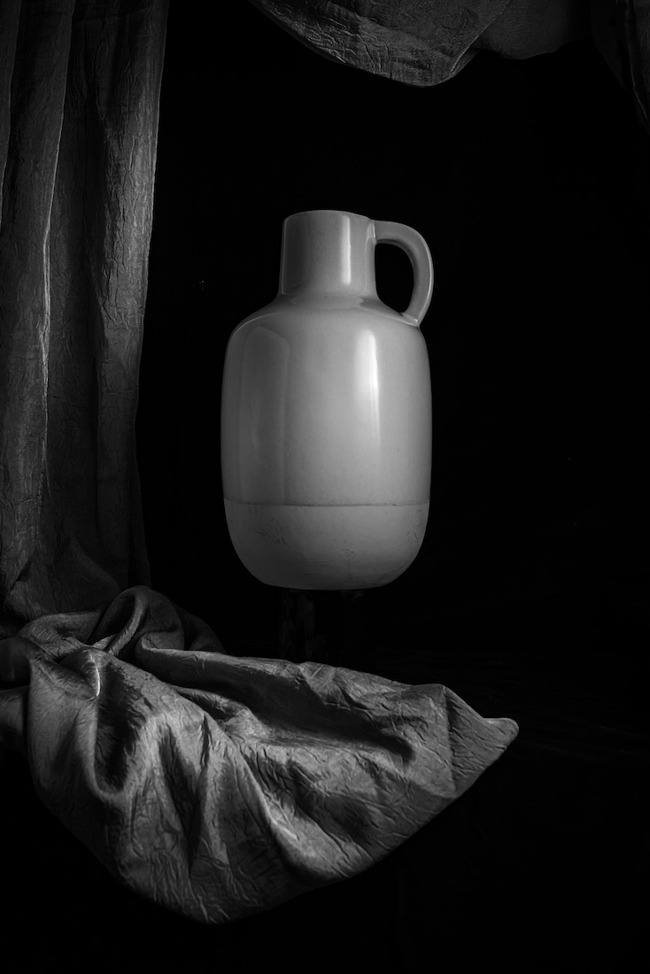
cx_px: 325
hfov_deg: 37.9
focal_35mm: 35
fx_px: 947
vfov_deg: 54.4
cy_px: 487
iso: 200
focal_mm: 35
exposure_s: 1/200
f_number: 9
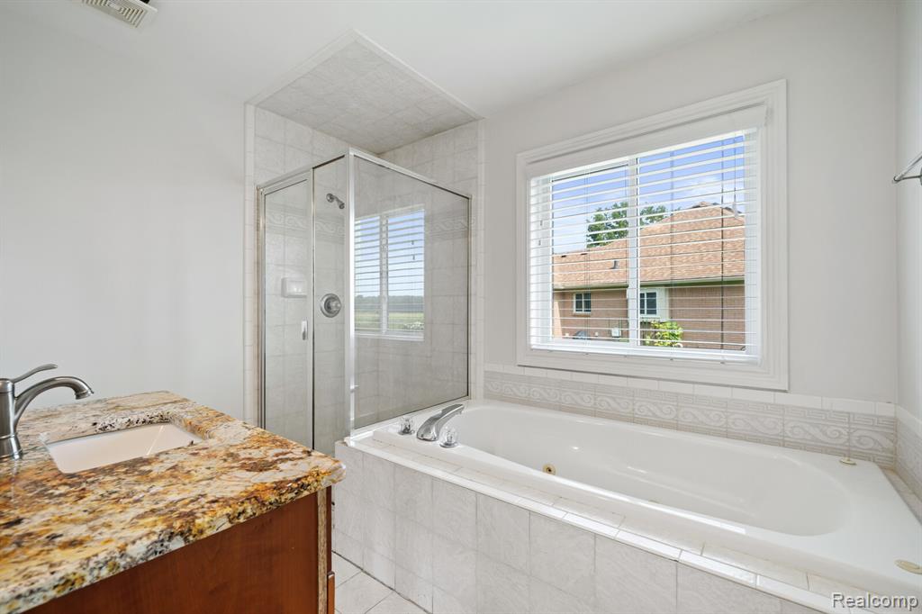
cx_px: 461
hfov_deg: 100.4
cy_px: 307
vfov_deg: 77.3
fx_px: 384
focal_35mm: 15
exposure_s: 1/5
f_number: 7.1
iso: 250
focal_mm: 15
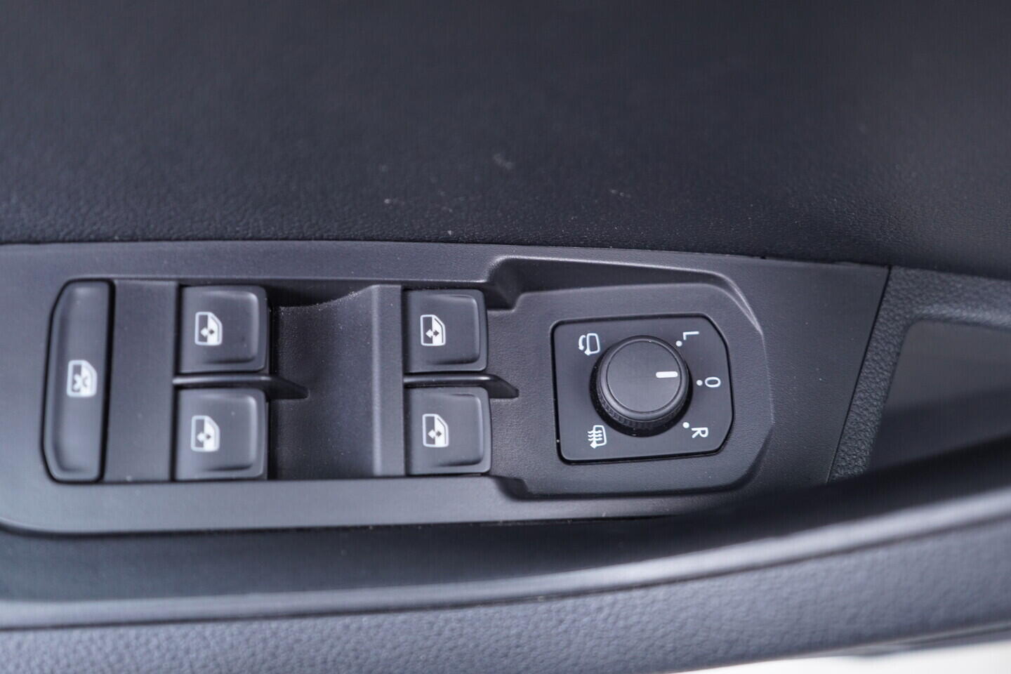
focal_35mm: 36
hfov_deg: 53.1
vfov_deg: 36.9
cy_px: 337
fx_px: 1011
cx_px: 506
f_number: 2.8
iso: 640
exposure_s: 1/40
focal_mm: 24
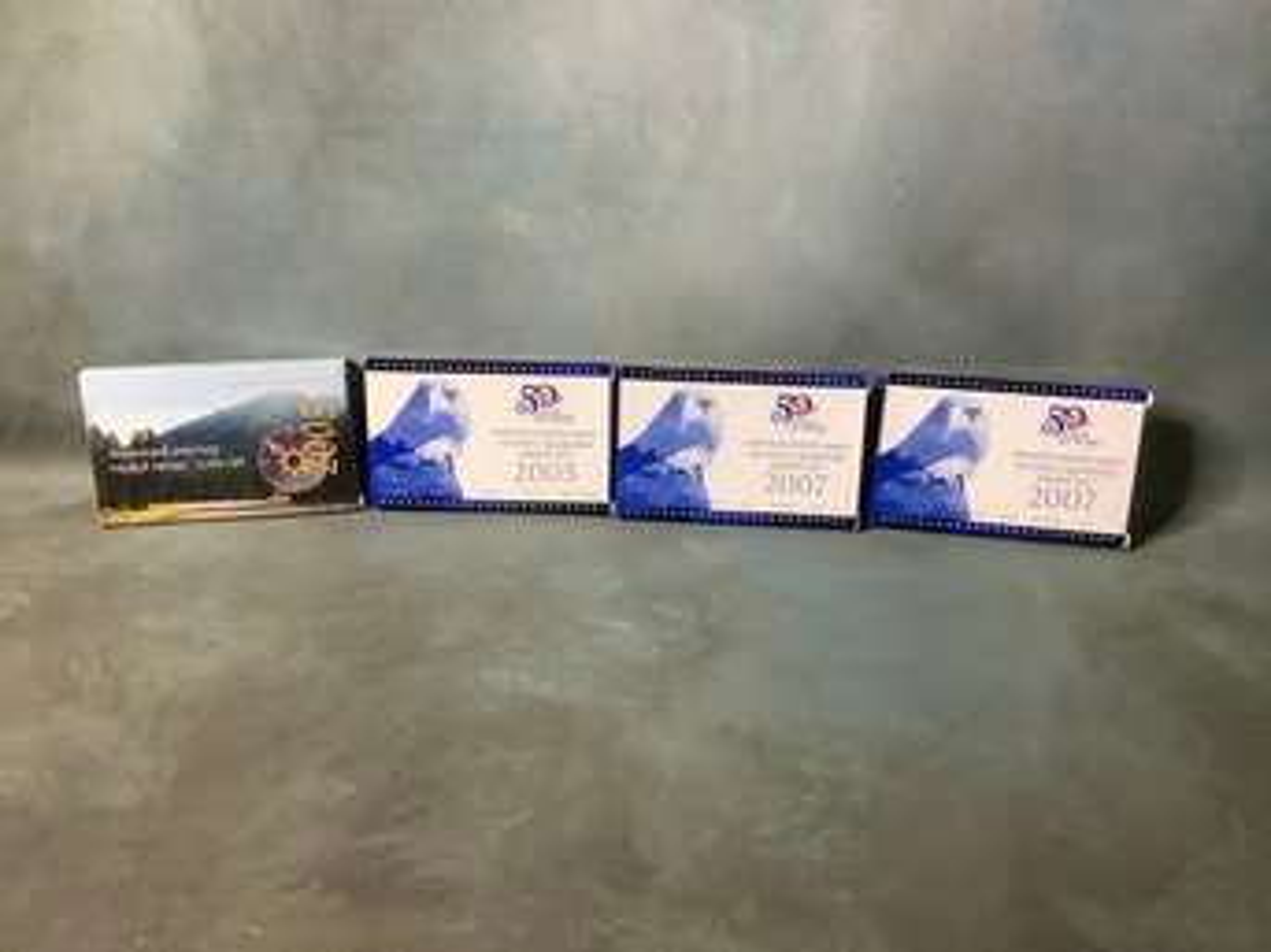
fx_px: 1138
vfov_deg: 45.4
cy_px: 476
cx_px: 636
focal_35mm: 31
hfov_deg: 58.4
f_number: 2.4
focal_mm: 3.3
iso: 250
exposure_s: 1/60
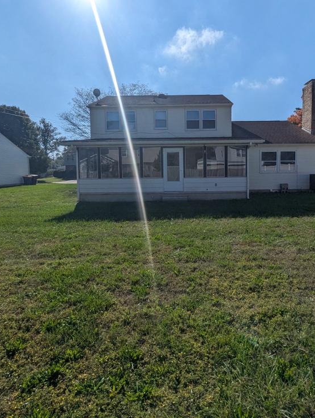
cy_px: 188
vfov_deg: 84.3
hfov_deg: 68.3
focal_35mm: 19
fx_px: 230
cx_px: 186
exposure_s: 1/7194
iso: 51
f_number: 2.2
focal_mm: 1.95
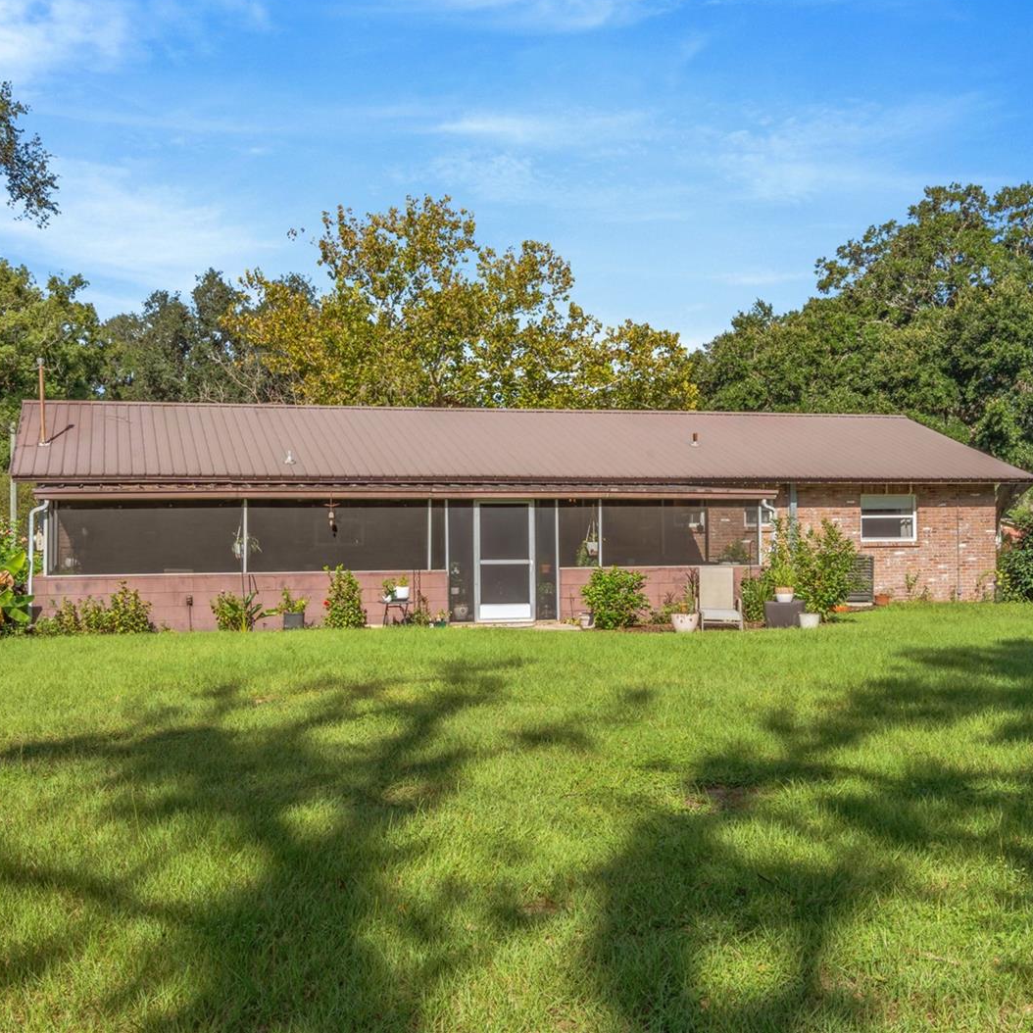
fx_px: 1350
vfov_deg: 41.9
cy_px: 512
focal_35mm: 40
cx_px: 508
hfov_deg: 41.9
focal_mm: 31
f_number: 16
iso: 100
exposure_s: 1/60
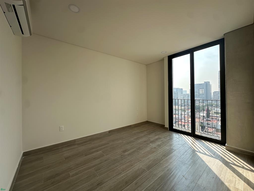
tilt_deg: +0.4
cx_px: 127
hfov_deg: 102.1
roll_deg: +0.4
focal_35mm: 14
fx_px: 103
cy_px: 96
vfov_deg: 85.7
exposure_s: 1/707
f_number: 2.2
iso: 40
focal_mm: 2.22
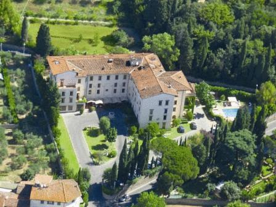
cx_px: 138
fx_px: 1052
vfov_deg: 11.2
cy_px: 104
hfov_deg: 14.9
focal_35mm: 132
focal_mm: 21.8
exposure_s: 1/215
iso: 50
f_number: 4.4
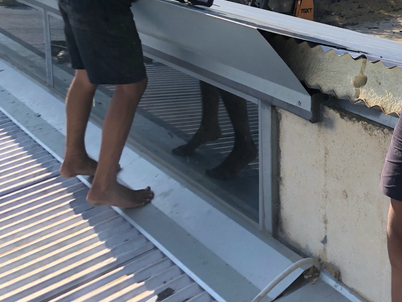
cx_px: 404
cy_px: 20
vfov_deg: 24.8
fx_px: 662
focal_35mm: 57
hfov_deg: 31.2
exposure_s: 1/1171
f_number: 1.8
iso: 20
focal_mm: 4
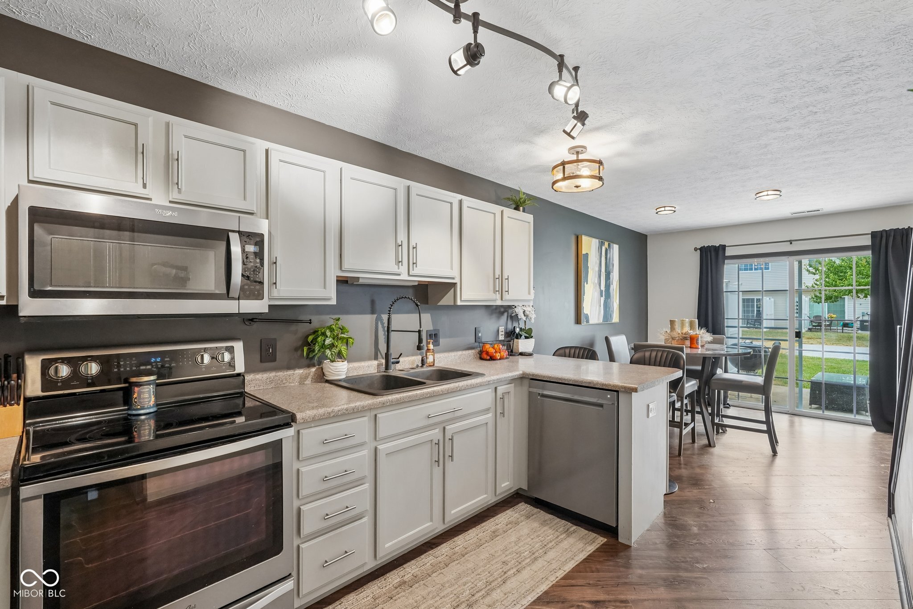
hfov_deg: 96.7
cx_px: 456
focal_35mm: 16
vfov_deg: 73.7
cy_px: 304
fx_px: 406
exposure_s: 1/30
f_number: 8
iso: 800
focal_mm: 16
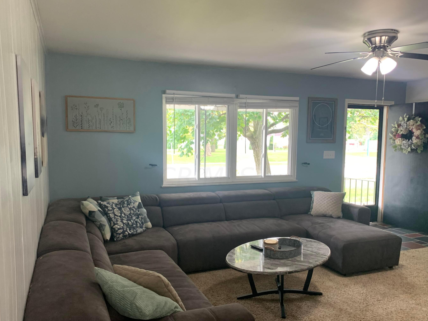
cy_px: 176
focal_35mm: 29
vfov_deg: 48.2
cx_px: 206
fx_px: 359
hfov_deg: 61.6
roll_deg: -0.4
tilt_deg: -7.6
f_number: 1.8
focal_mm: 4.25
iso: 160
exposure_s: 1/60
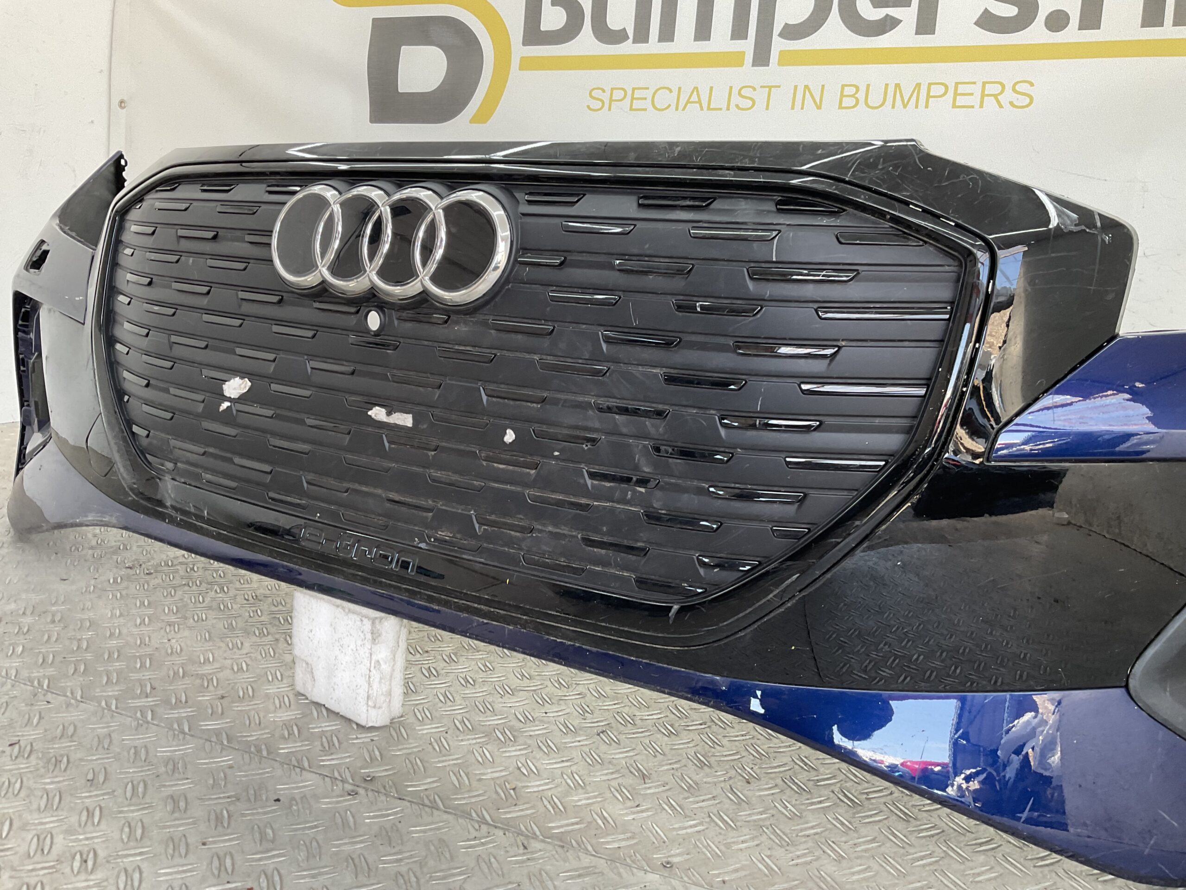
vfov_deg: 48.2
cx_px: 593
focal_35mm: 29
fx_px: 994
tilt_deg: -11.6
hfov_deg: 61.7
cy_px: 445
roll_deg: -3.8
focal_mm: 3
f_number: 1.8
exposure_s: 1/120
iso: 32
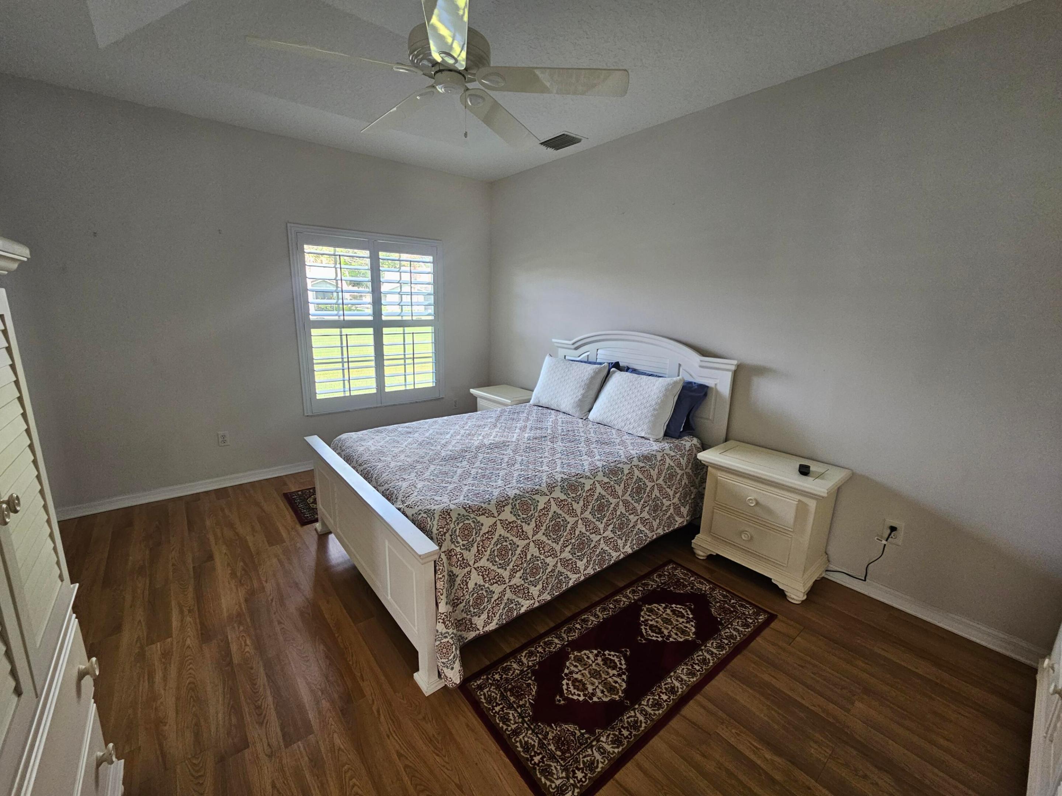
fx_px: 399
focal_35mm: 13
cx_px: 531
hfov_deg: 106.2
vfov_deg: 89.9
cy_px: 398
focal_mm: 2.2
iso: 100
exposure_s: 1/60
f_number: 2.2
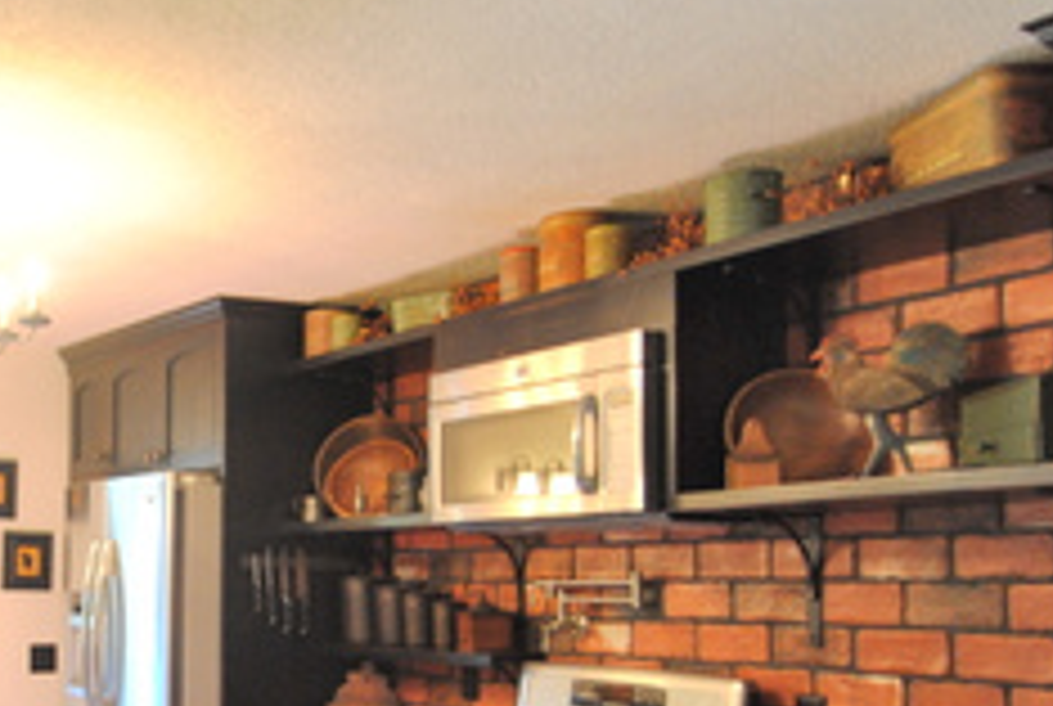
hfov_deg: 43.9
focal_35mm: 41
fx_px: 1202
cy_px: 567
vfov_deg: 31.9
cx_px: 144
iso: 400
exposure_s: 1/15
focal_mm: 10
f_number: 3.5
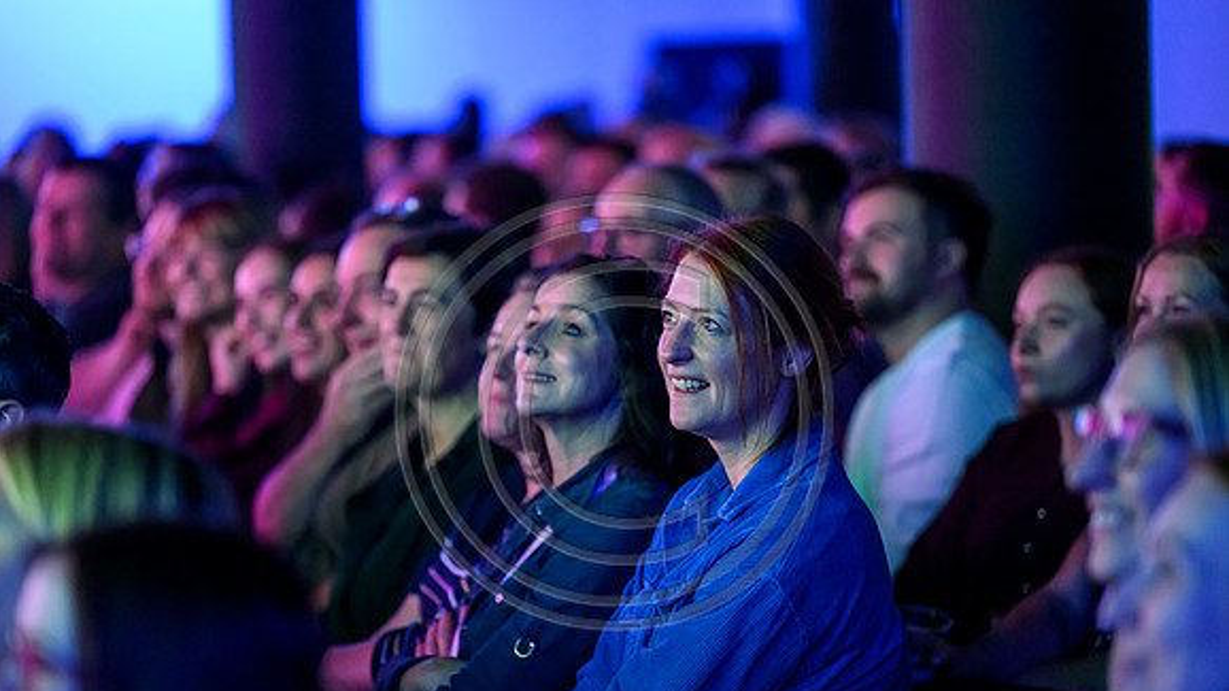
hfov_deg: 13.2
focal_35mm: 163
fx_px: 5311
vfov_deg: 7.4
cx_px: 614
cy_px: 409
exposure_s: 1/250
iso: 6400
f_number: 2.8
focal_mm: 155
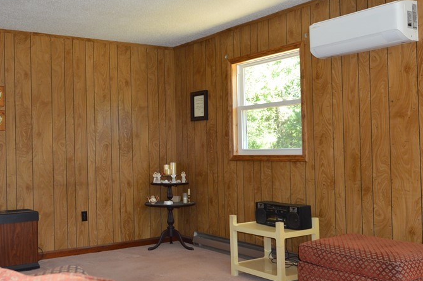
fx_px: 458
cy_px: 139
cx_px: 138
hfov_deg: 48.7
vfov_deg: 34.1
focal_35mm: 39
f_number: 4
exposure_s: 1/60
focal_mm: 16
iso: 400
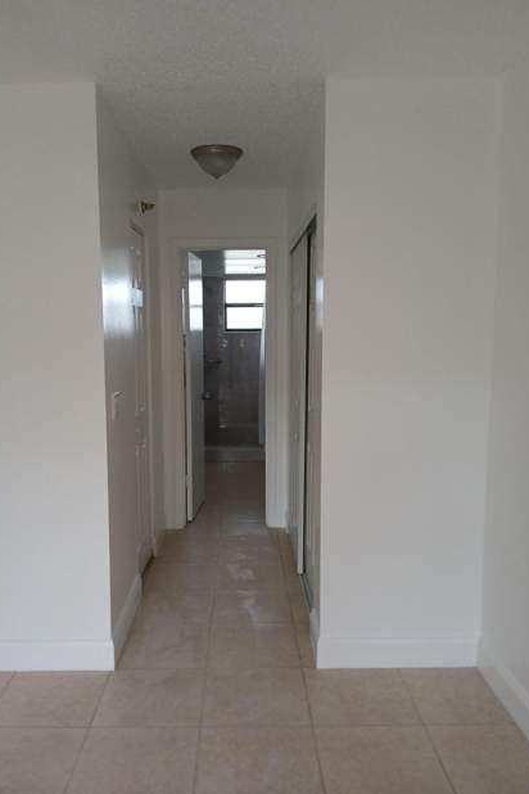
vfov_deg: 65.5
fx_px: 617
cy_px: 401
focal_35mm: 28
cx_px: 238
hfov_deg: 46.3
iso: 160
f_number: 1.8
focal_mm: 3.98
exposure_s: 1/60
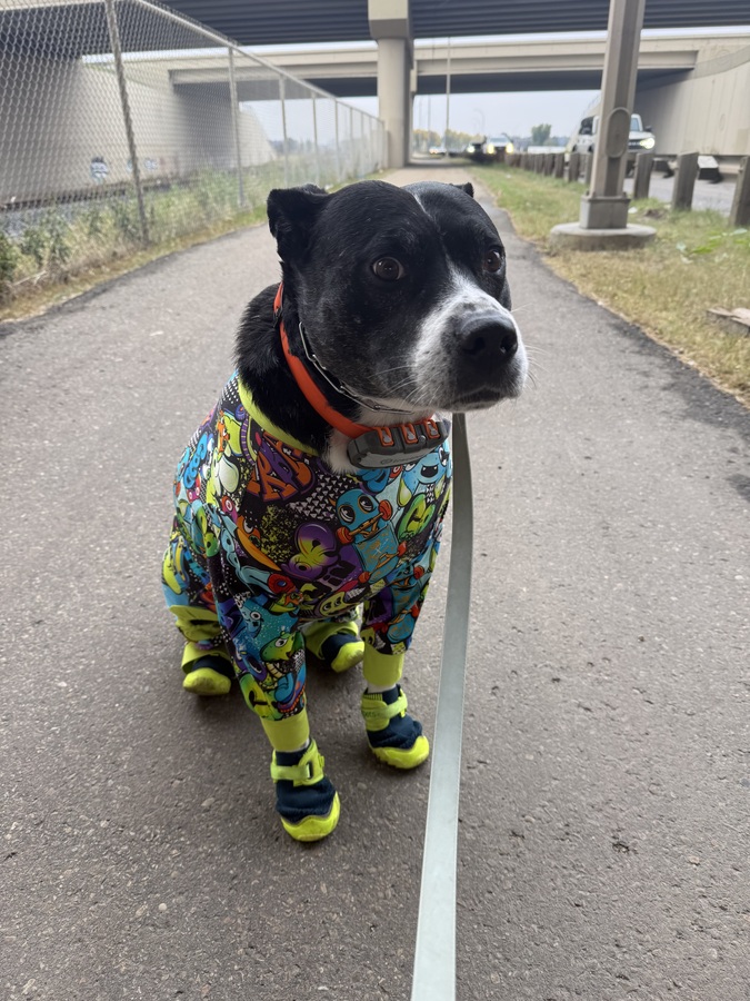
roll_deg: -1.8
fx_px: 693
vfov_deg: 71.6
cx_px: 375
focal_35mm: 24
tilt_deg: -26.0
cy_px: 500
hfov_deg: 56.8
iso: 80
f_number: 1.78
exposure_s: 1/182
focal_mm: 6.76
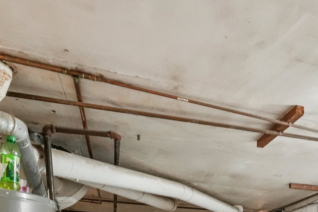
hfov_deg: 43.3
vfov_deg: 27.8
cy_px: 264
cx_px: 284
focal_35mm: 41
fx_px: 364
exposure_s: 1/30
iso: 10000
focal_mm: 16.5
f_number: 8
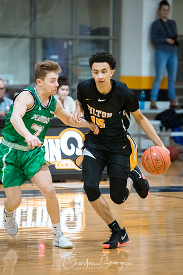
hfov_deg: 5.0
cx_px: 92
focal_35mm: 278
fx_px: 2116
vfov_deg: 7.4
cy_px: 138
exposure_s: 1/400
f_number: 2.8
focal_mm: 185
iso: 3200
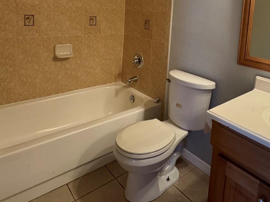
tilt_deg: -5.4
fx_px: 218
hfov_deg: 63.0
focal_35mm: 28
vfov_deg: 46.2
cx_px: 159
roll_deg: -4.0
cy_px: 30
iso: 250
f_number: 2.2
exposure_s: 1/60
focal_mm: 2.22
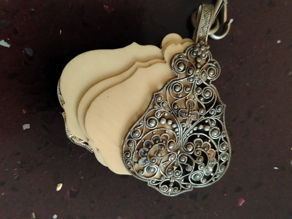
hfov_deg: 42.1
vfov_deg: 32.2
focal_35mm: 45
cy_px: 110
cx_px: 146
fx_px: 380
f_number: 1.75
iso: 5688
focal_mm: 5.25
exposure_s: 1/60
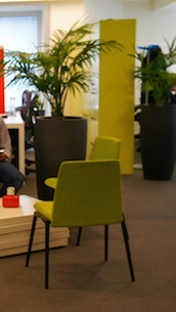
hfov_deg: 16.2
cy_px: 182
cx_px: -43
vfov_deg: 29.7
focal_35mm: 71
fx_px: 588
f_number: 4
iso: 1600
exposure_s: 1/160
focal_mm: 23
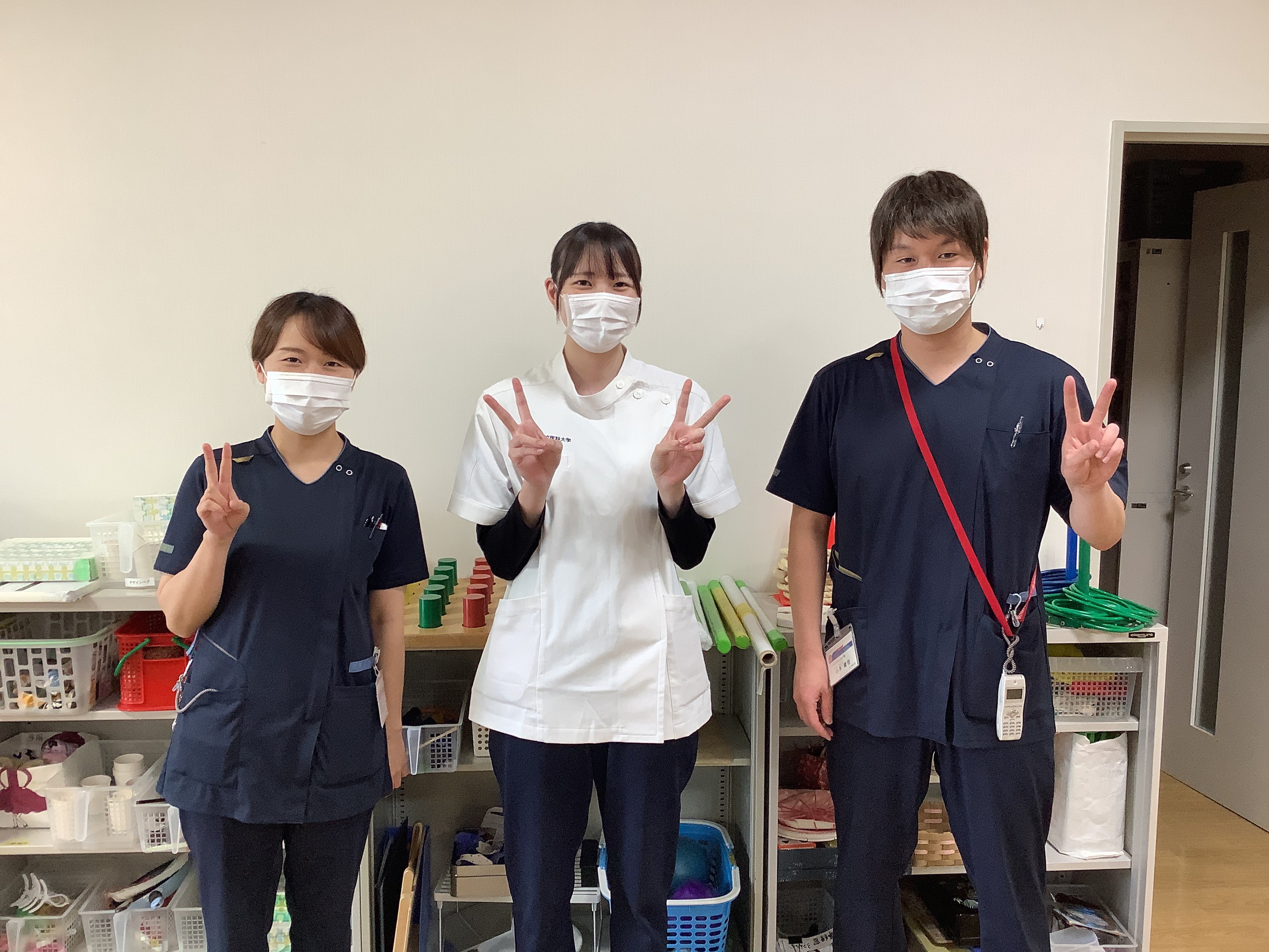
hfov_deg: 58.4
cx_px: 634
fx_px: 1136
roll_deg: -0.5
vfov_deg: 45.4
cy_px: 476
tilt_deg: -8.0
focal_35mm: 31
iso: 80
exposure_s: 1/50
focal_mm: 3.3
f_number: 2.4
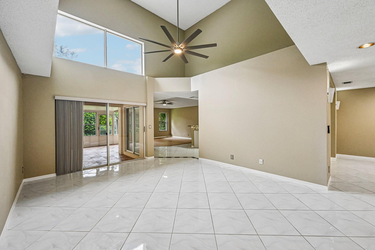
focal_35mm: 14
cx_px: 188
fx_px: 146
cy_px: 125
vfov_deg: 81.2
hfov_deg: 104.3
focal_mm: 14
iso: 4000
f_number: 8
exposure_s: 1/400
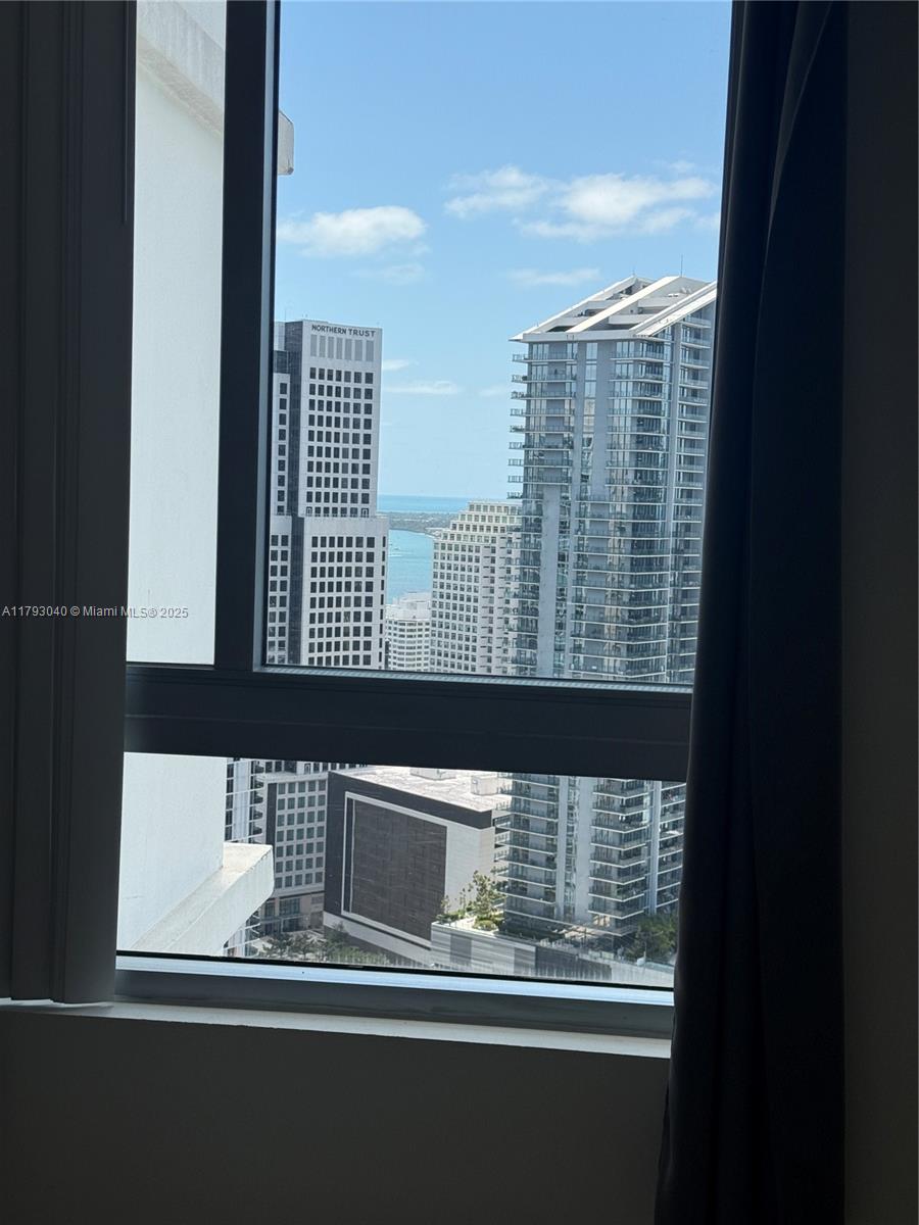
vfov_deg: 39.7
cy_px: 612
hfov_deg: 30.3
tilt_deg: -3.3
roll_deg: -2.1
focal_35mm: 48
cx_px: 460
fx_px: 1699
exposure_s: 1/2273
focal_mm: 6.76
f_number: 1.78
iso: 80
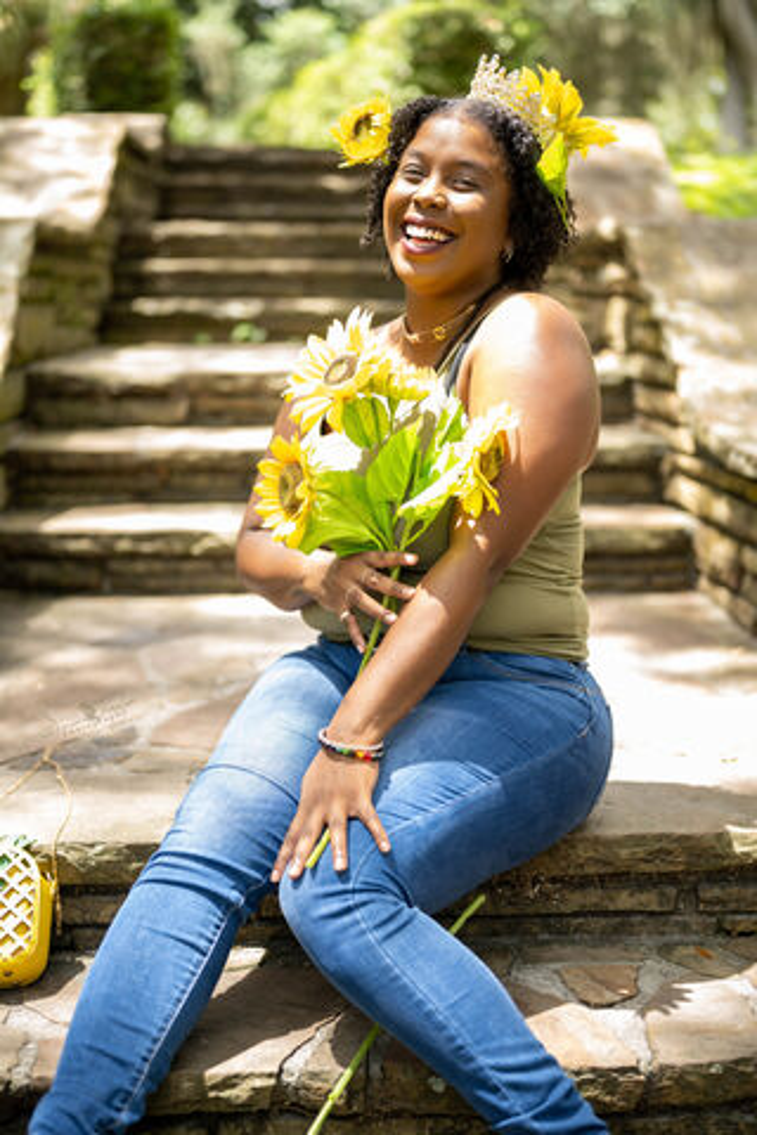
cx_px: 378
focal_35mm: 50
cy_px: 568
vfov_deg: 39.6
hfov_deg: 27.0
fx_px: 1577
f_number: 1.8
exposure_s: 1/200
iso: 100
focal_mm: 50
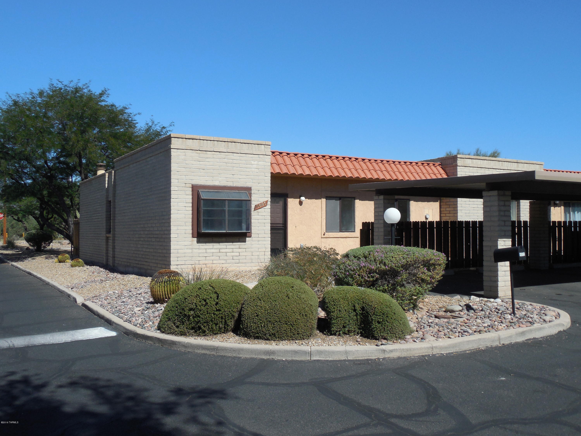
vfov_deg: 40.7
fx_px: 587
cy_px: 218
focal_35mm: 35
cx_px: 290
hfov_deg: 52.6
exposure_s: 1/1600
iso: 125
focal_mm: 6.3
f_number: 3.7
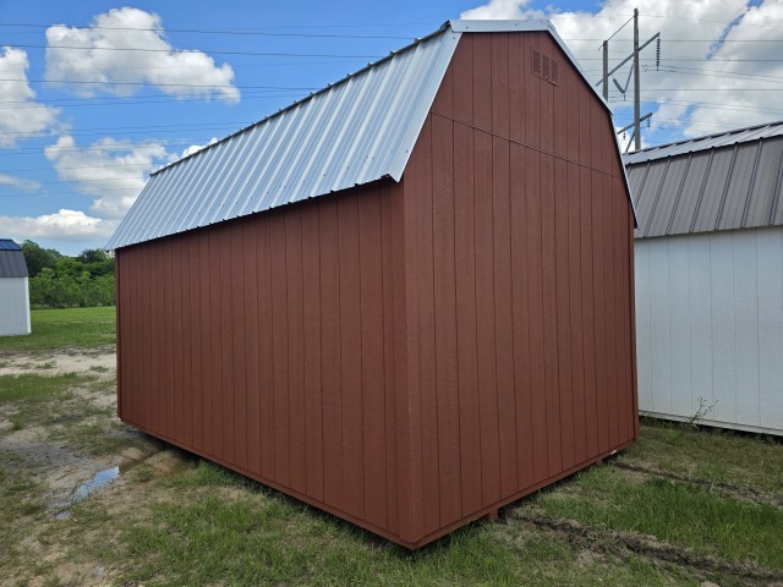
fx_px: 520
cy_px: 294
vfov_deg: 58.9
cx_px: 392
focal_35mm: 23
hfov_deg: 73.9
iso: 80
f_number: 1.7
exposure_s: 1/4434
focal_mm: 6.3
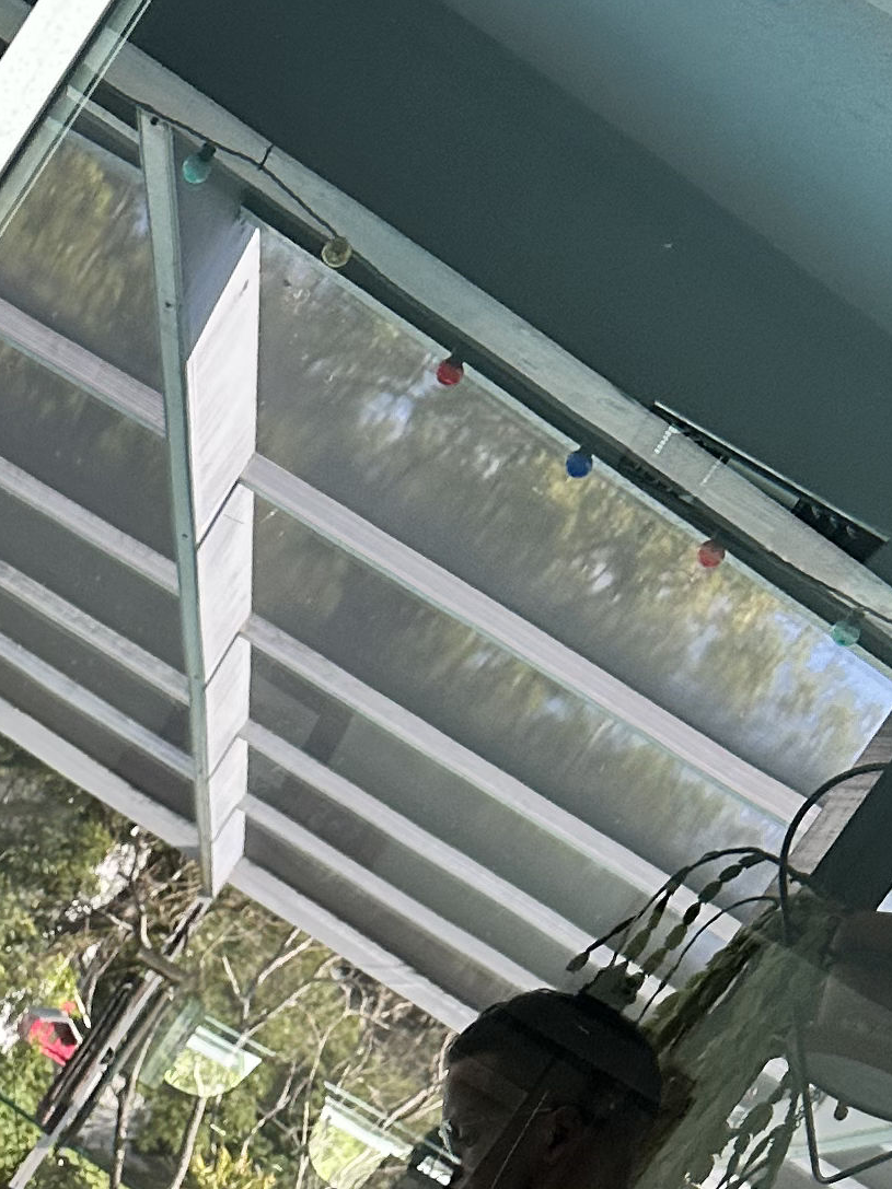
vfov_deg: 20.4
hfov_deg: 15.4
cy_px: 1478
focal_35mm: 89
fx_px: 3058
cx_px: -425
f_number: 1.78
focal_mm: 6.86
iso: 125
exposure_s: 1/121
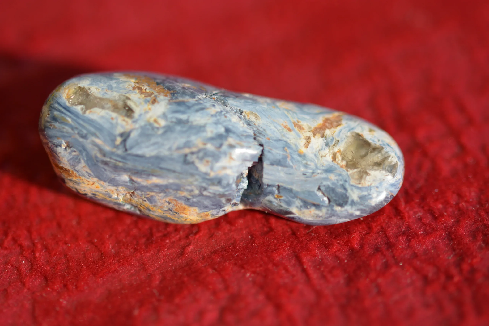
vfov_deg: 8.7
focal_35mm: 158
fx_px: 2140
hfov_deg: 13.0
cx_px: 244
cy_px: 163
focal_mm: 105
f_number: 4.2
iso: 400
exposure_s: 1/4000
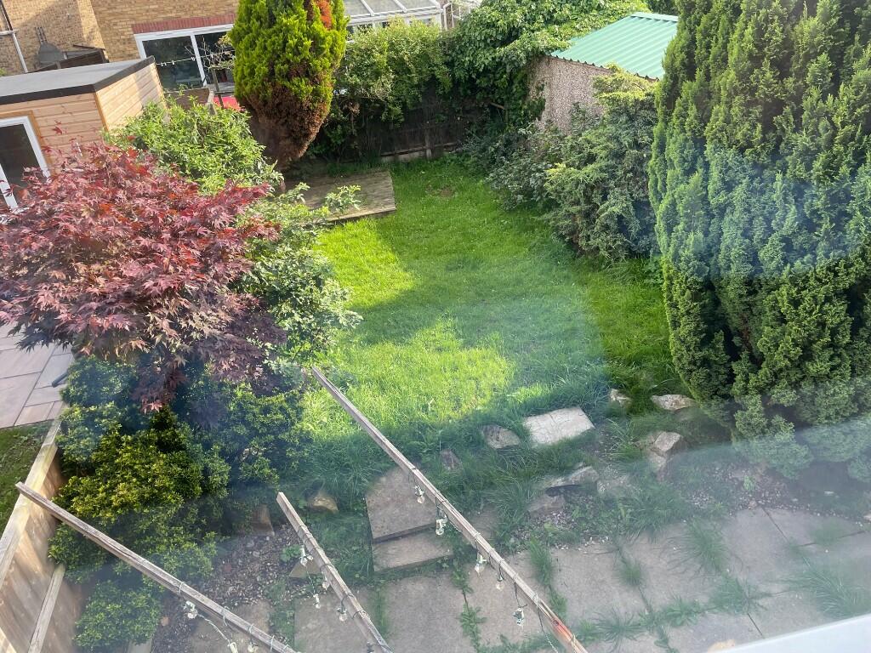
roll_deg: +6.1
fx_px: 654
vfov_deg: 53.1
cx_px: 436
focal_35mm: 26
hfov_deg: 67.3
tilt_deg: -30.3
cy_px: 326
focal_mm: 4.2
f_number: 1.6
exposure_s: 1/274
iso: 32
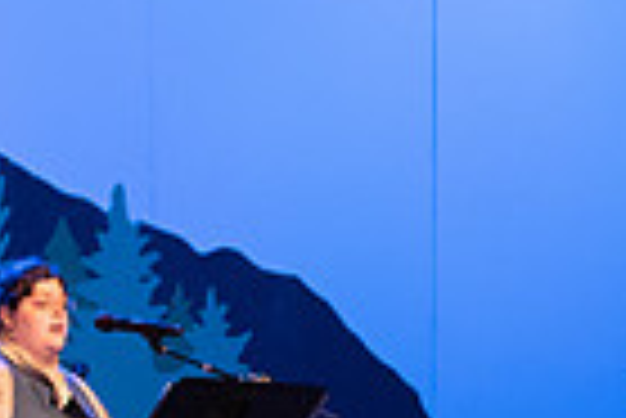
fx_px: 11140
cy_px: 443
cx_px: 631
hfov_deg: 3.2
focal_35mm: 640
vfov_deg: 2.2
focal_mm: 102.2
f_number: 2.8
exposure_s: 1/150
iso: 1600
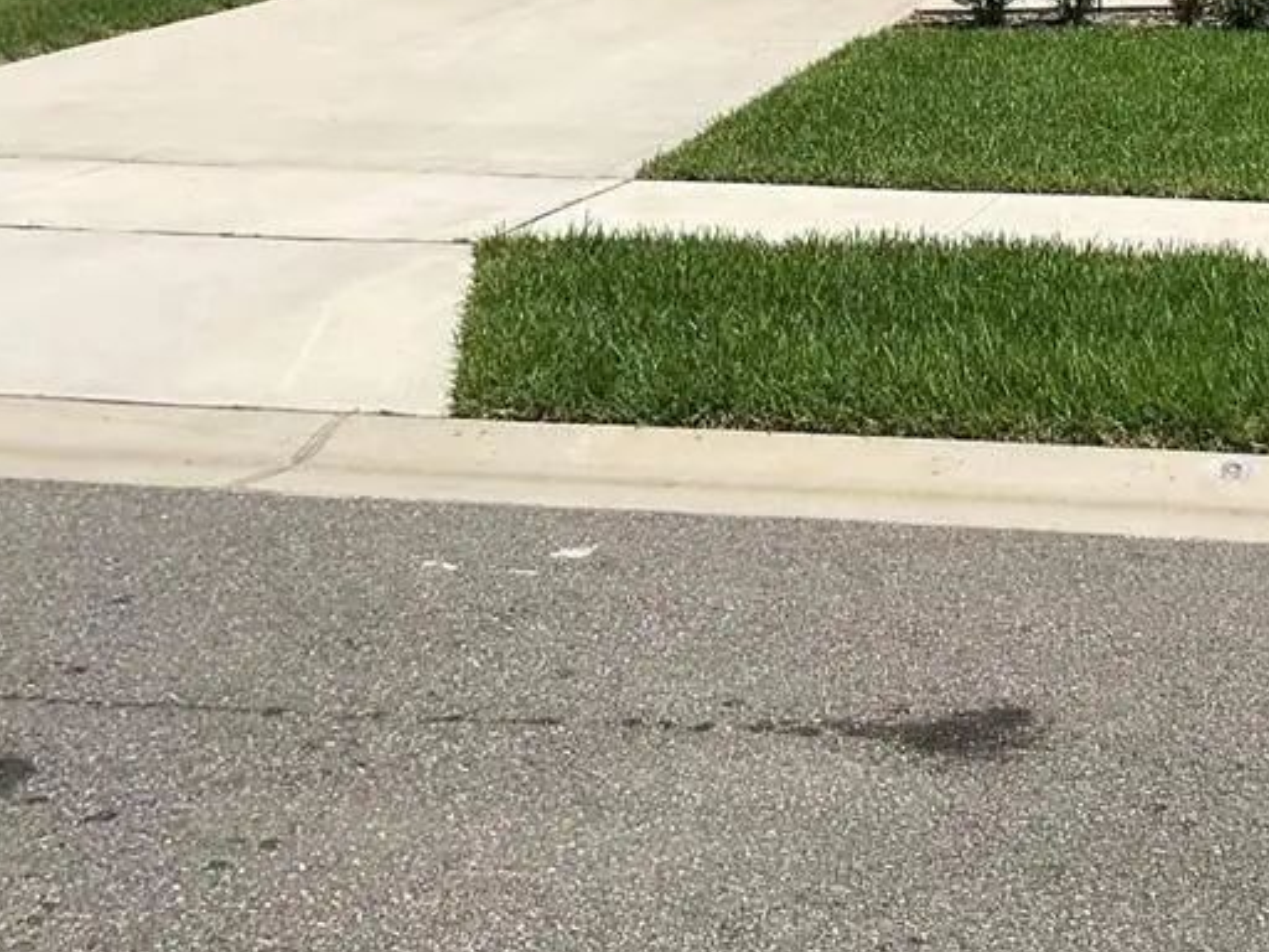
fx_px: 2126
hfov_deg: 31.7
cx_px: 1130
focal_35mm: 58
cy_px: 79
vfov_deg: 24.4
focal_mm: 3
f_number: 1.8
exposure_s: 1/3322
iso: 16
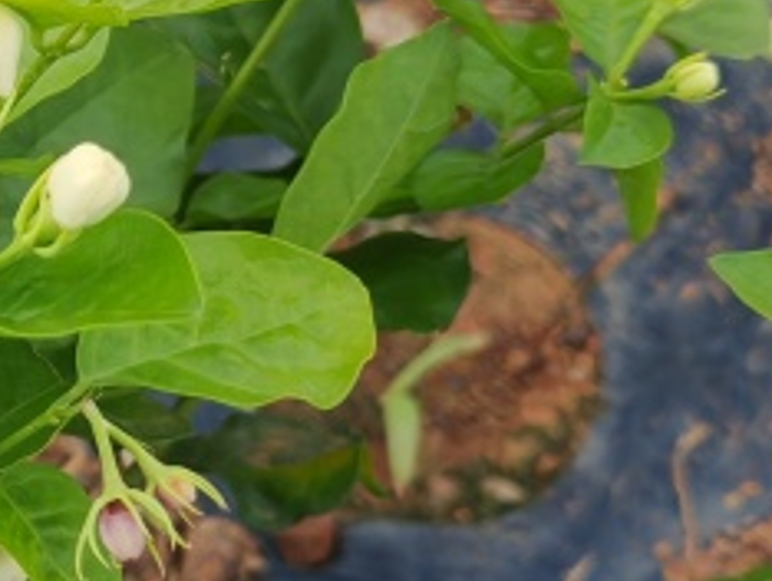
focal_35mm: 123
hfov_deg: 14.8
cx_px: -393
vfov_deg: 12.1
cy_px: 368
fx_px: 2746
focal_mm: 5.52
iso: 50
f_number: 1.95
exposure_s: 1/980
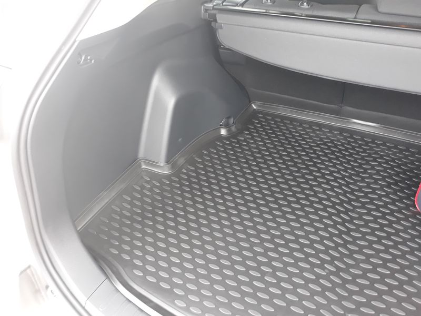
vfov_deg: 51.4
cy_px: 158
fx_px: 328
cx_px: 210
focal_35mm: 27
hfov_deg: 65.3
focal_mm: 3.71
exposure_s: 1/25
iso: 200
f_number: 1.7
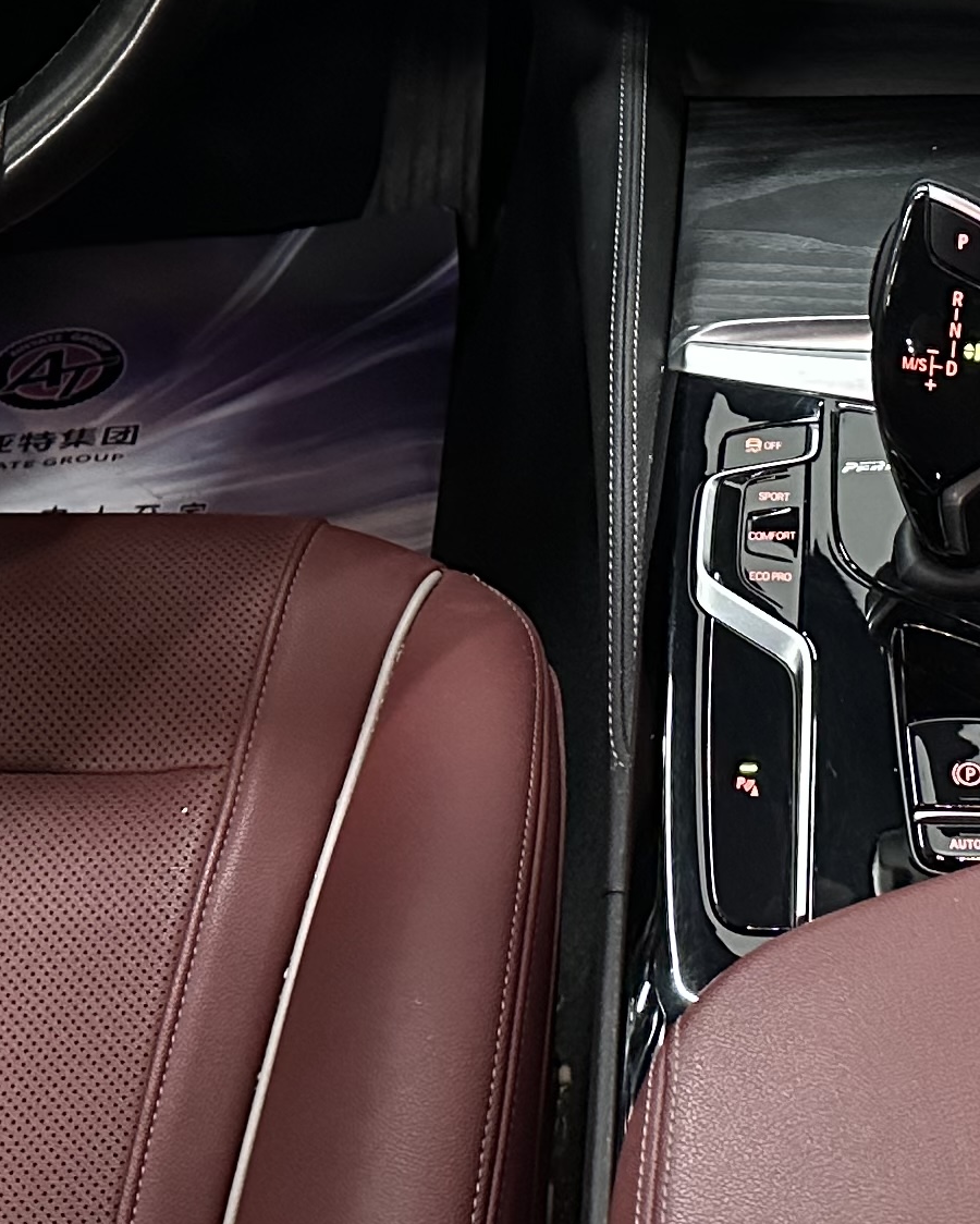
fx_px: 3044
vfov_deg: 22.1
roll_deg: -1.2
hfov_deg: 17.9
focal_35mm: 84
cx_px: 954
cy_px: 87
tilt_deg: -37.2
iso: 1000
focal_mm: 6.86
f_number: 1.78
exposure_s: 1/35
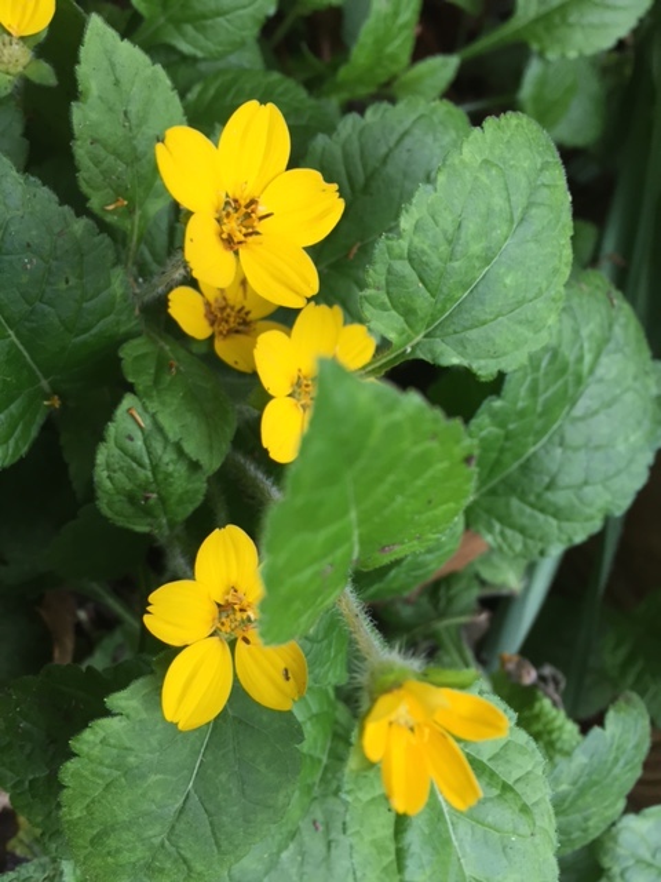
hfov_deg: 48.2
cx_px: 330
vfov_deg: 61.7
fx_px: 738
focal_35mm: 29
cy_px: 441
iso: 32
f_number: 2.2
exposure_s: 1/40
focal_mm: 4.15
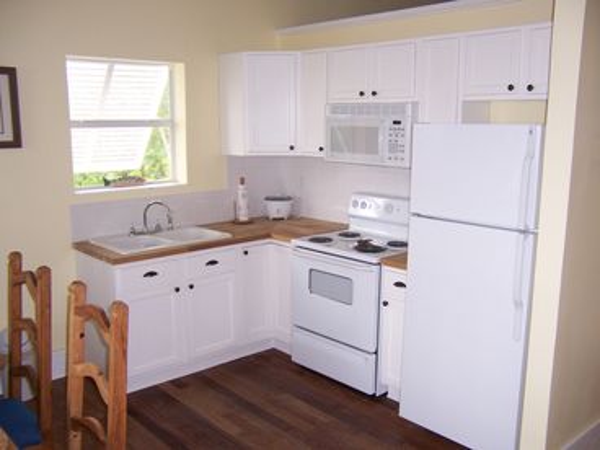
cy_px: 225
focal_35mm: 33
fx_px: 572
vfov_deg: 42.9
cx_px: 300
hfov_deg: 55.4
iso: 140
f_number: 2.8
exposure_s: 1/60
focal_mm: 5.5
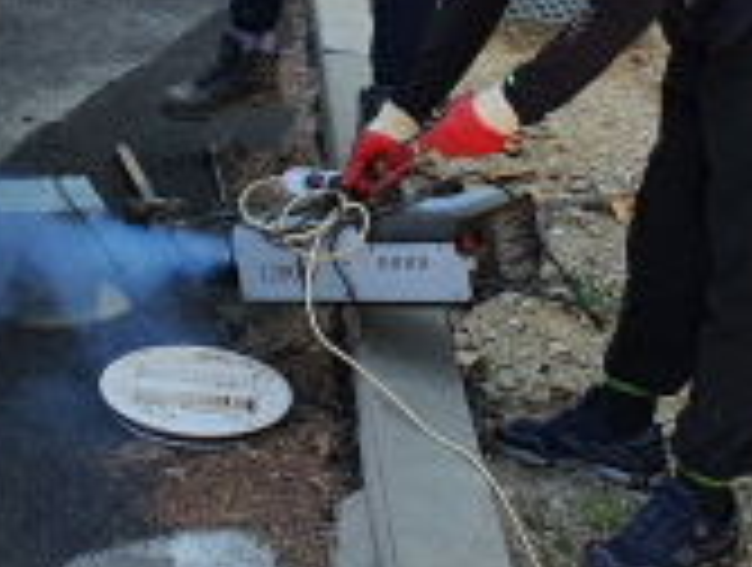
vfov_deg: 15.7
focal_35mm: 94
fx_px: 2046
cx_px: 209
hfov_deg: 20.7
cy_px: 94
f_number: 2.4
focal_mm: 4.3
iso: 50
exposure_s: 1/884
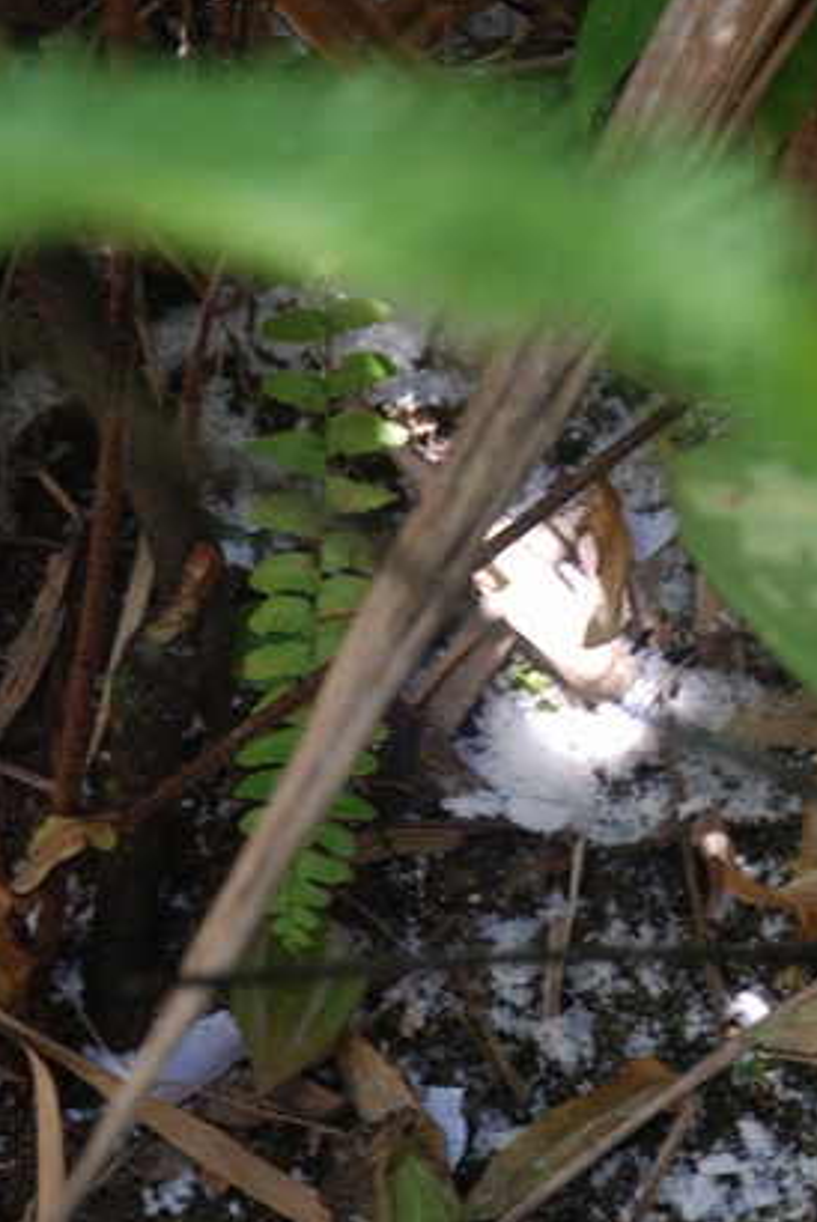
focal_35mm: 247
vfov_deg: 8.3
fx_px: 8393
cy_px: 462
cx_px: 739
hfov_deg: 5.6
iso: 400
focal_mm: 90
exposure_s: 1/90
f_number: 5.6
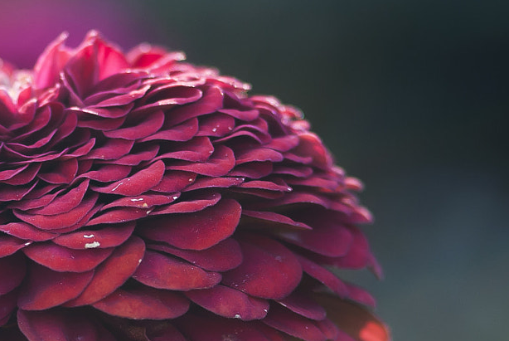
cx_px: 148
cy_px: 179
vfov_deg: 3.4
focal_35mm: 410
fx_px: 5808
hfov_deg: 5.0
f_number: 3.5
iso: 100
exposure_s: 1/125
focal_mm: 105
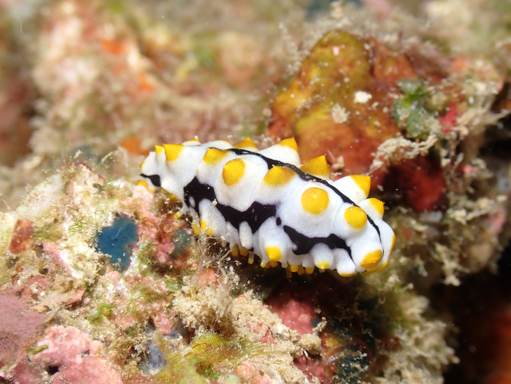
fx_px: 1299
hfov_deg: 22.3
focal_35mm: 88
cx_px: 256
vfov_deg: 16.8
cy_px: 192
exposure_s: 1/80
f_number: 18
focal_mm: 15.66
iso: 100
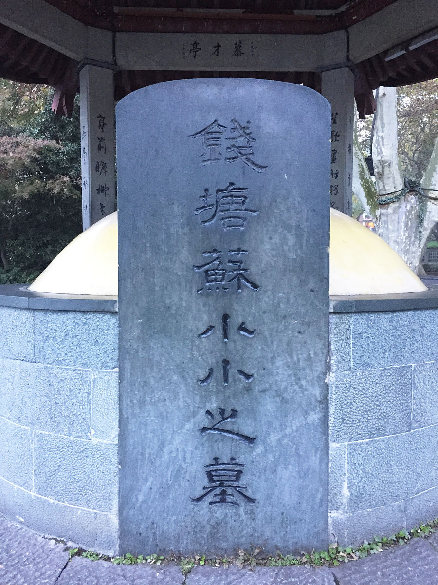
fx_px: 489
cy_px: 292
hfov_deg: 48.2
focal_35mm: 29
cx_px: 219
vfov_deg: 61.7
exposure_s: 1/20
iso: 250
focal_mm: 4.15
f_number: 2.2
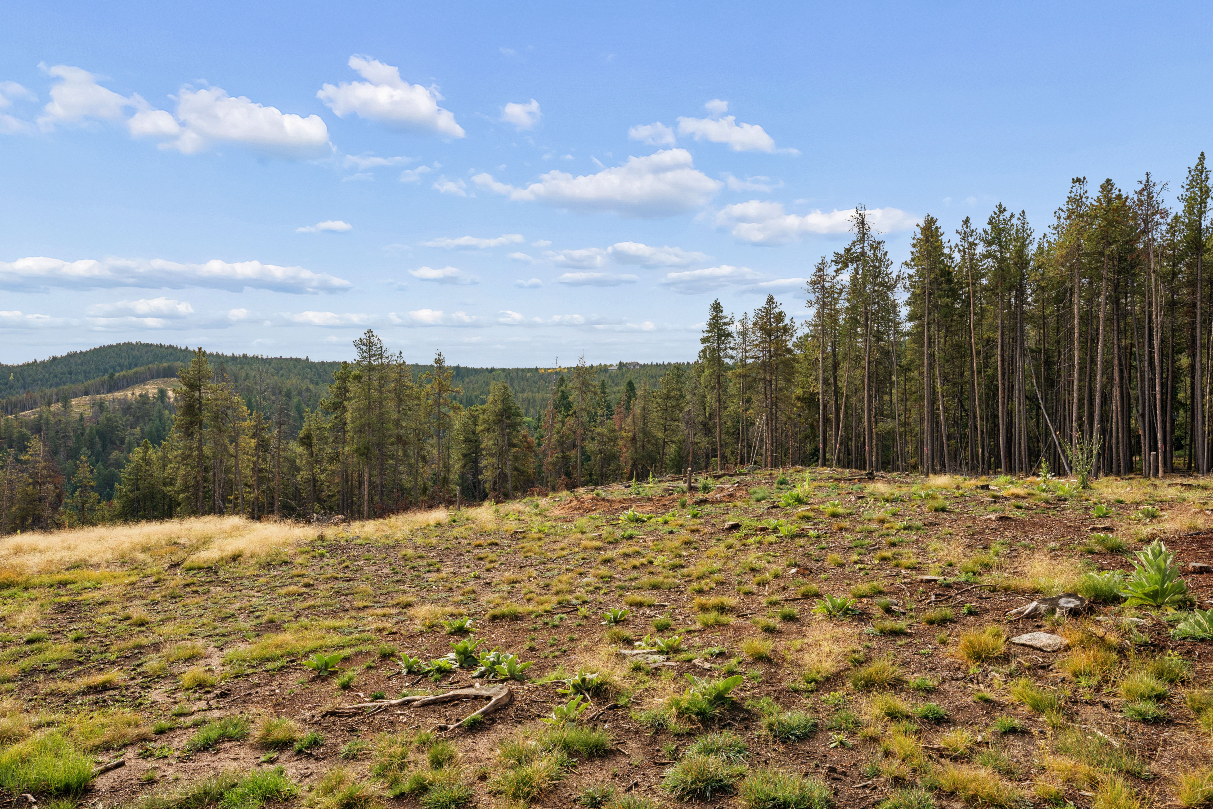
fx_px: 741
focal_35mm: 22
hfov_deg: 78.6
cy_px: 404
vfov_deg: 57.2
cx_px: 606
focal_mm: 22
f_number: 10
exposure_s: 1/250
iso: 200
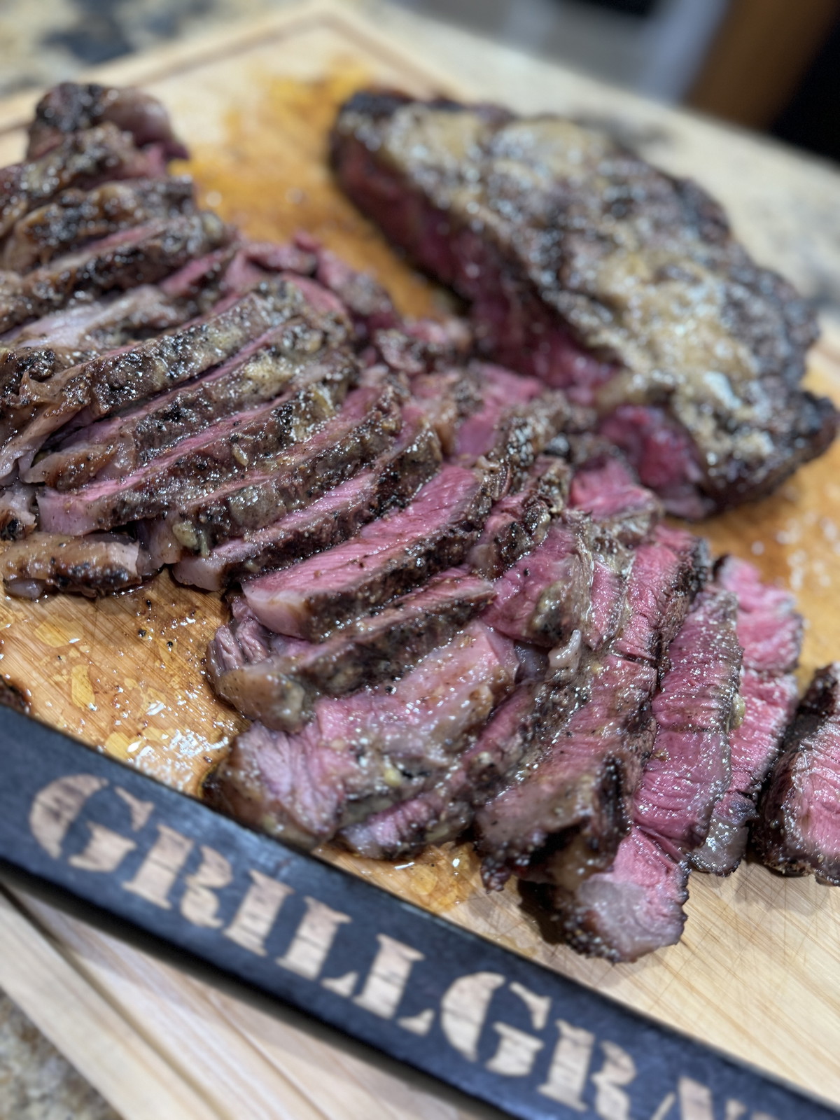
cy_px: 560
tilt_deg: -55.5
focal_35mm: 24
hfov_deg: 56.8
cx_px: 420
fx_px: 777
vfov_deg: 71.6
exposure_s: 1/60
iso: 200
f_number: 1.78
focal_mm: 6.86
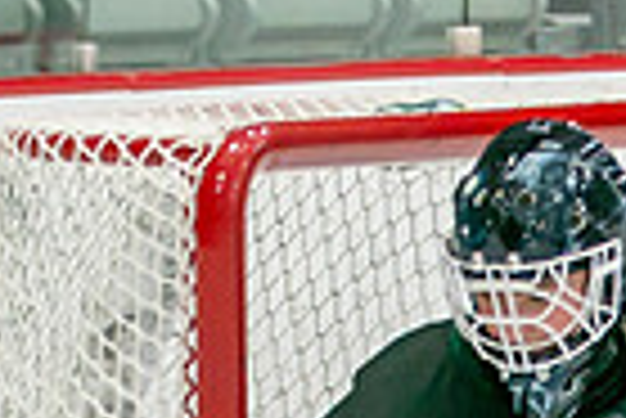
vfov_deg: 1.7
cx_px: 965
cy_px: 949
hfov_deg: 2.5
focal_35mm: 817
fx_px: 14221
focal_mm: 88
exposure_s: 1/640
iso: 500
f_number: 3.2
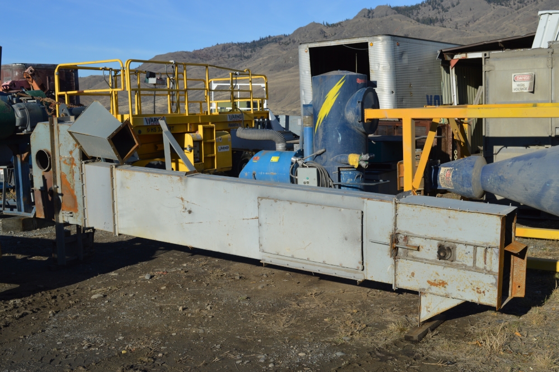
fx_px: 721
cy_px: 186
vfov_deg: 28.9
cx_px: 280
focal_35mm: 46
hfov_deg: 42.4
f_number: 9
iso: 100
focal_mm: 31
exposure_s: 1/320
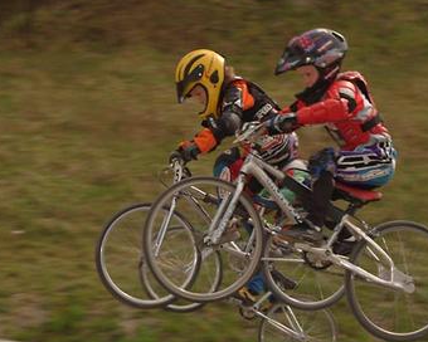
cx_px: 273
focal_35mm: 93
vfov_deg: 16.5
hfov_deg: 20.6
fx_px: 1177
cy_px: 199
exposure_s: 1/125
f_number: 9.5
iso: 100
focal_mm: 35
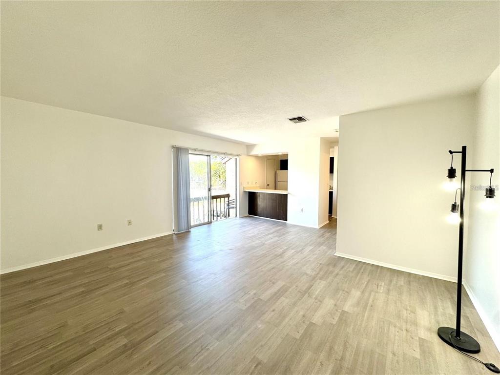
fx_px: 202
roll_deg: -0.4
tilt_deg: -3.6
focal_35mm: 14
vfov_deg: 85.7
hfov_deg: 102.1
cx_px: 250
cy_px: 188
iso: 50
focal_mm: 2.22
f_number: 2.2
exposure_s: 1/120
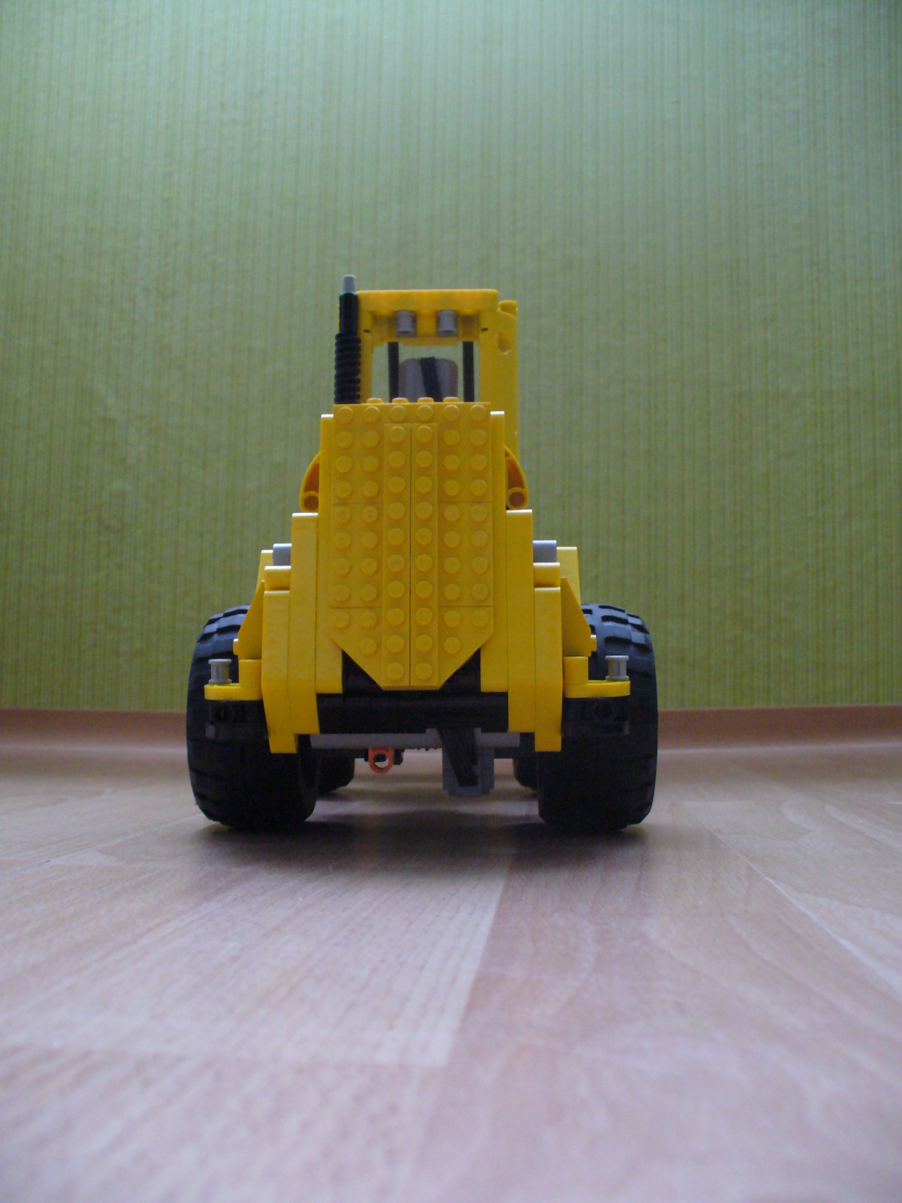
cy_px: 602
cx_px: 451
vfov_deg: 50.1
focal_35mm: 37
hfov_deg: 38.7
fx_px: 1285
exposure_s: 1/10
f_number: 2.8
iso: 200
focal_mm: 6.1
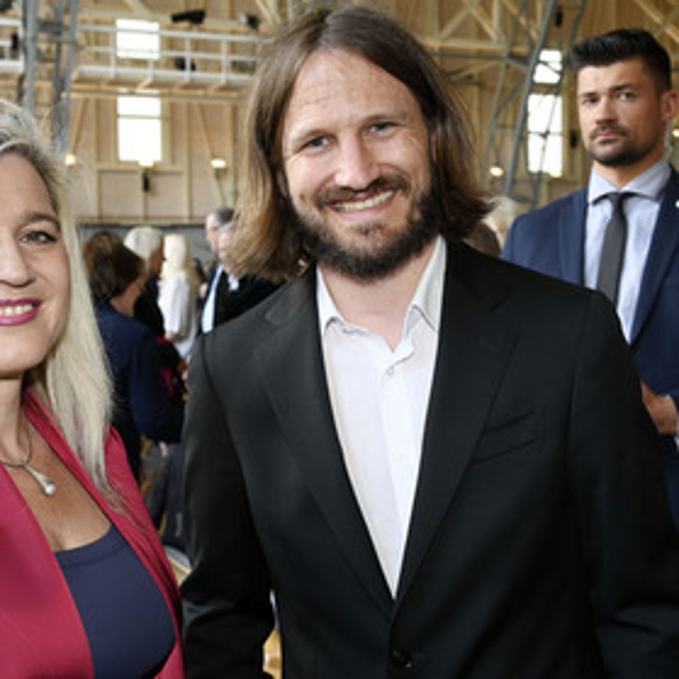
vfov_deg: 35.4
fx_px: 1065
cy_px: 331
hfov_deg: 35.1
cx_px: 237
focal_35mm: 48
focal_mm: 35
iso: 800
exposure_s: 1/160
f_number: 6.3
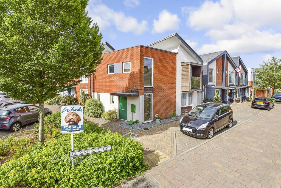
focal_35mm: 15
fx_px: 117
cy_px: 94
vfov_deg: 77.3
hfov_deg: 100.4
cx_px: 140
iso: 400
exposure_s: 1/1000
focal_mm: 10
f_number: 8
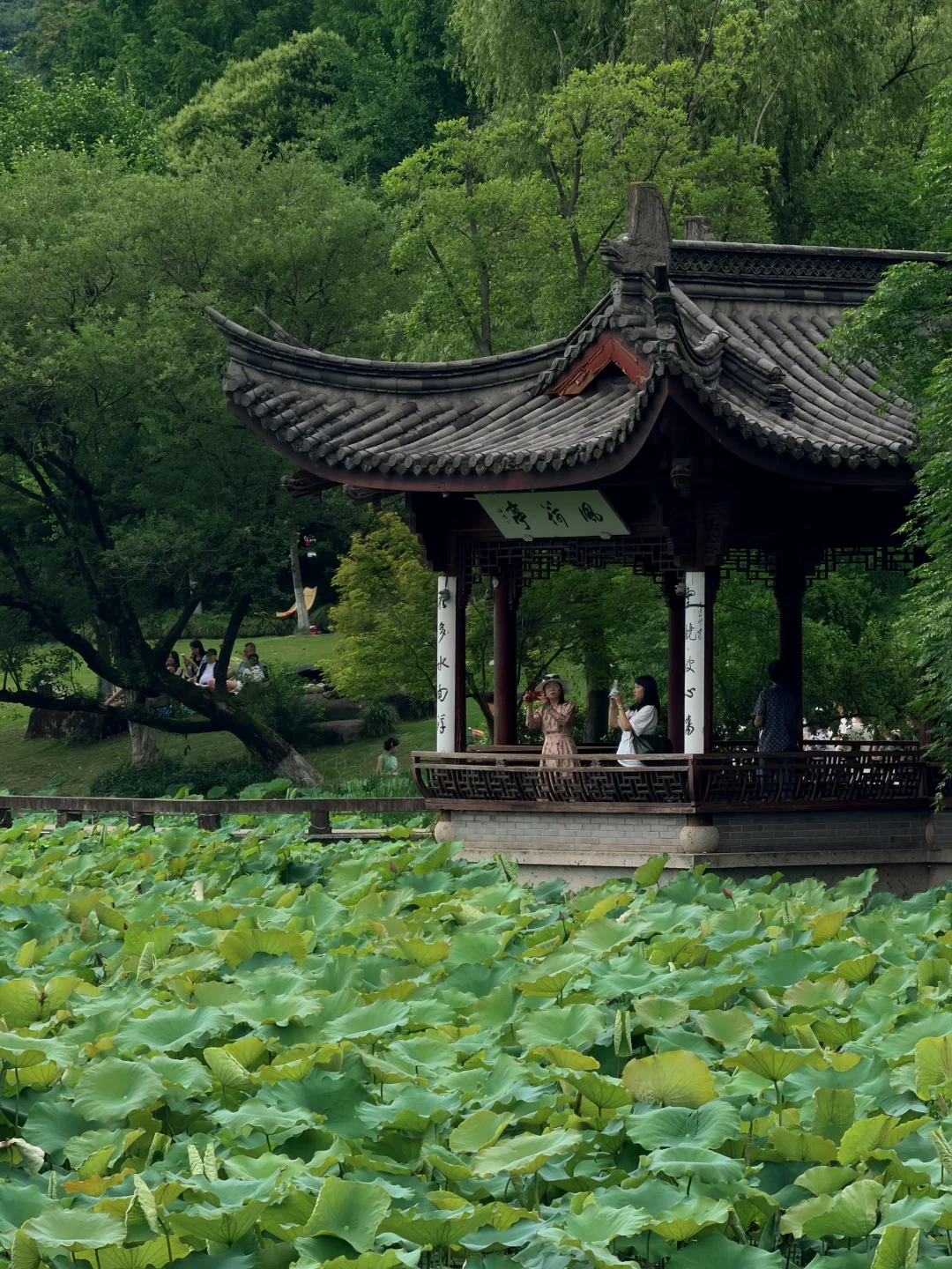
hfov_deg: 7.4
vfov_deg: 9.9
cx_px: 476
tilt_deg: +0.6
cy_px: 634
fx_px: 7334
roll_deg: -0.3
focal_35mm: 200
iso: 50
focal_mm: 16.89
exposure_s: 1/252
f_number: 2.8
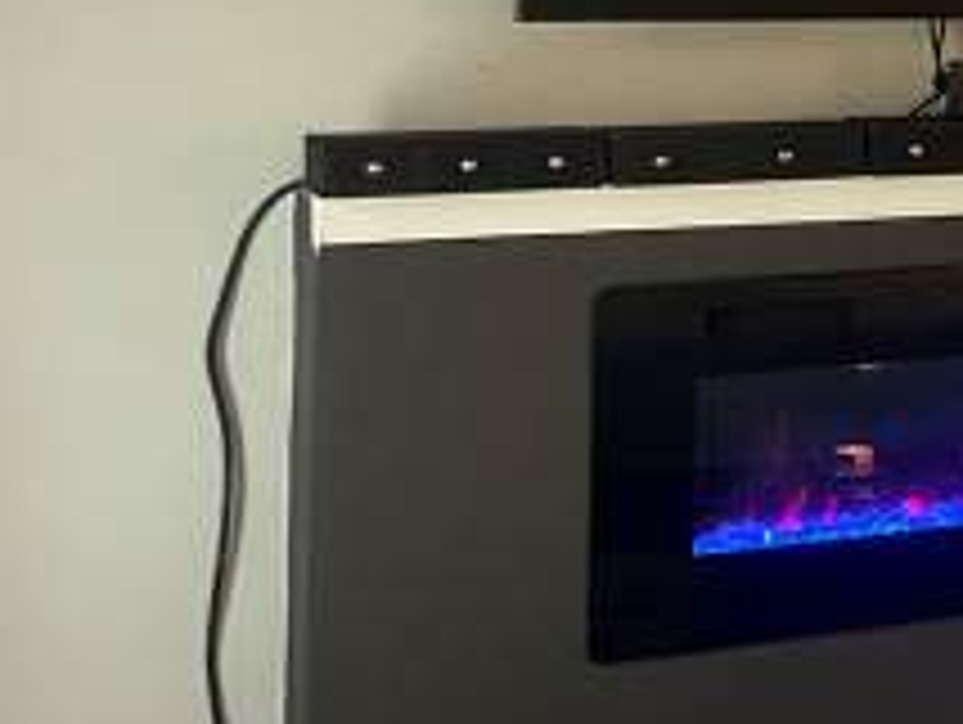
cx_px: 1701
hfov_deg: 16.9
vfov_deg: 14.8
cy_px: -112
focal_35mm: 97
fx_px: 2702
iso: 250
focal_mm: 5.1
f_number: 1.6
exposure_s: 1/60
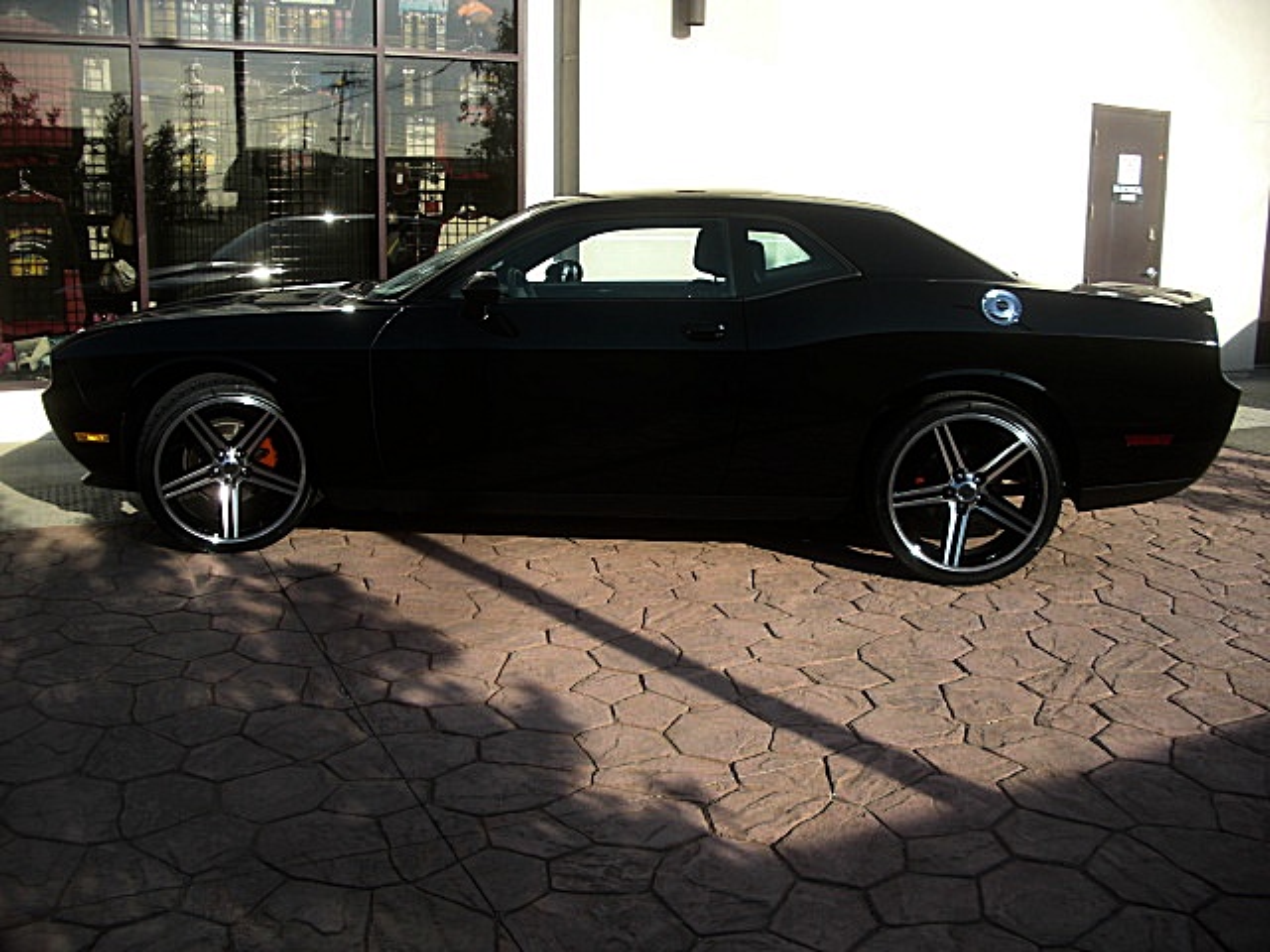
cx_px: 635
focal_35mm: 36
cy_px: 476
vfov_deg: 39.7
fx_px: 1321
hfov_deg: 51.4
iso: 50
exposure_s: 1/400
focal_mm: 6.3
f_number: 2.8
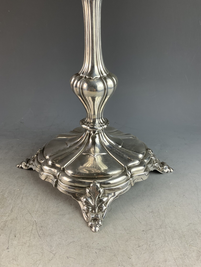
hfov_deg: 48.2
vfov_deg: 61.7
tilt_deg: -30.0
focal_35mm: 29
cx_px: 100
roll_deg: -1.2
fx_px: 225
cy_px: 134
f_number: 1.8
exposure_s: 1/100
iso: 40
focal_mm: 3
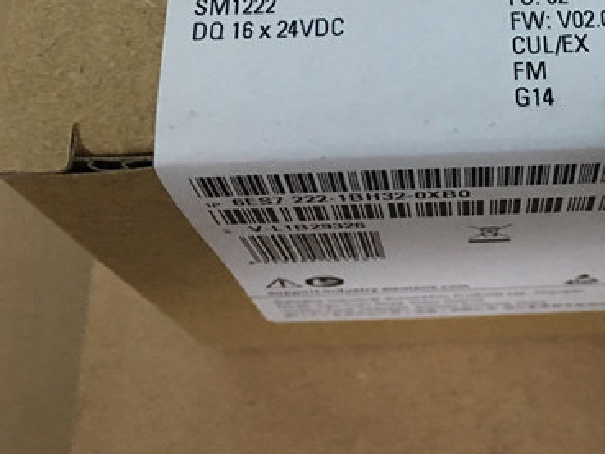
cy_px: 57
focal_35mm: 55
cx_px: 457
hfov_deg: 34.2
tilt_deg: -62.8
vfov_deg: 25.8
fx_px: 962
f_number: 2.2
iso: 80
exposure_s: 1/10
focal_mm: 4.15
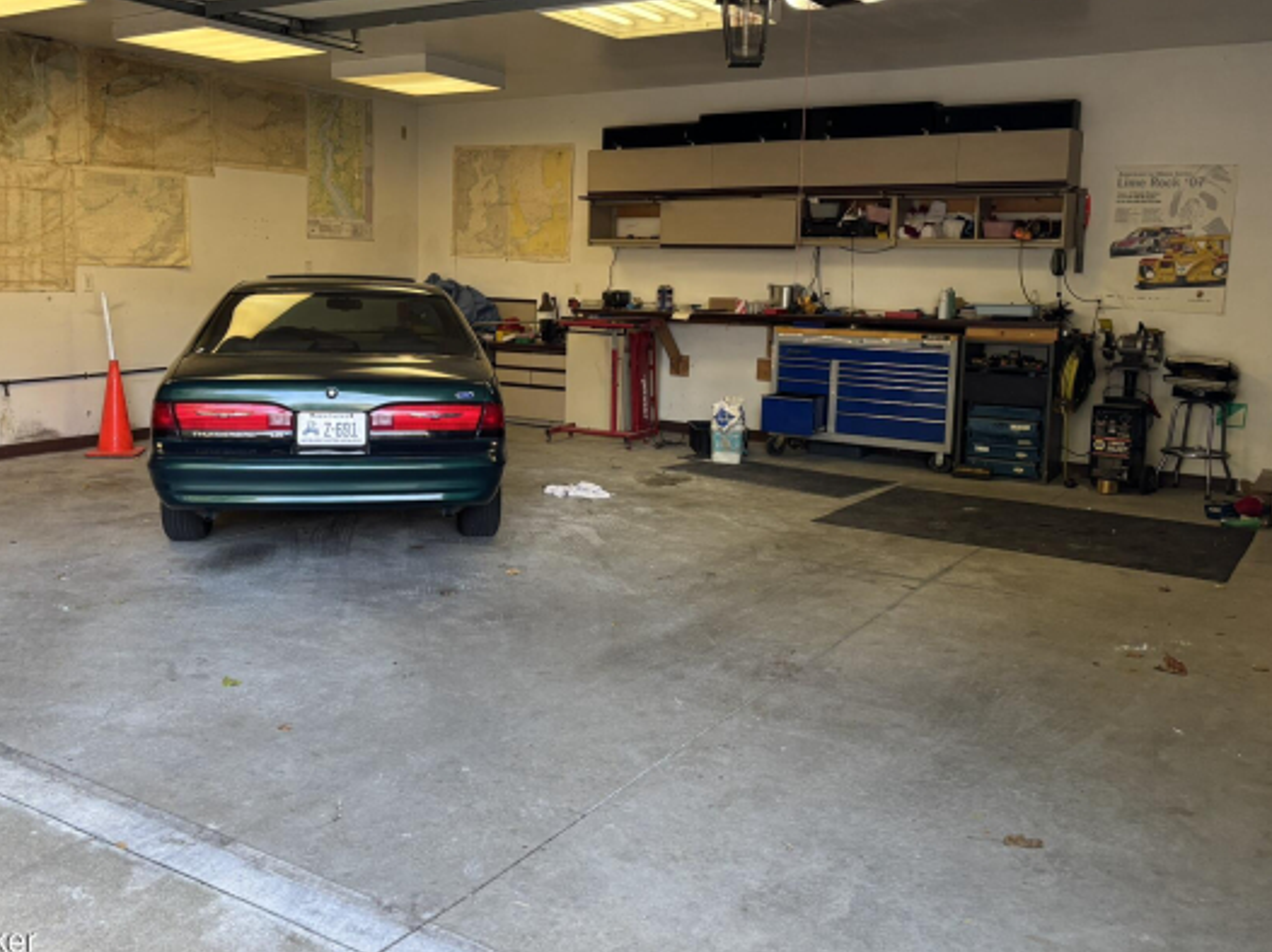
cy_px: 391
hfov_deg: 55.1
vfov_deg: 42.7
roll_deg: -1.4
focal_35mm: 33
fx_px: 1212
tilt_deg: -5.8
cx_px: 524
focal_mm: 5.96
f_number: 1.6
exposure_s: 1/121
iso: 125
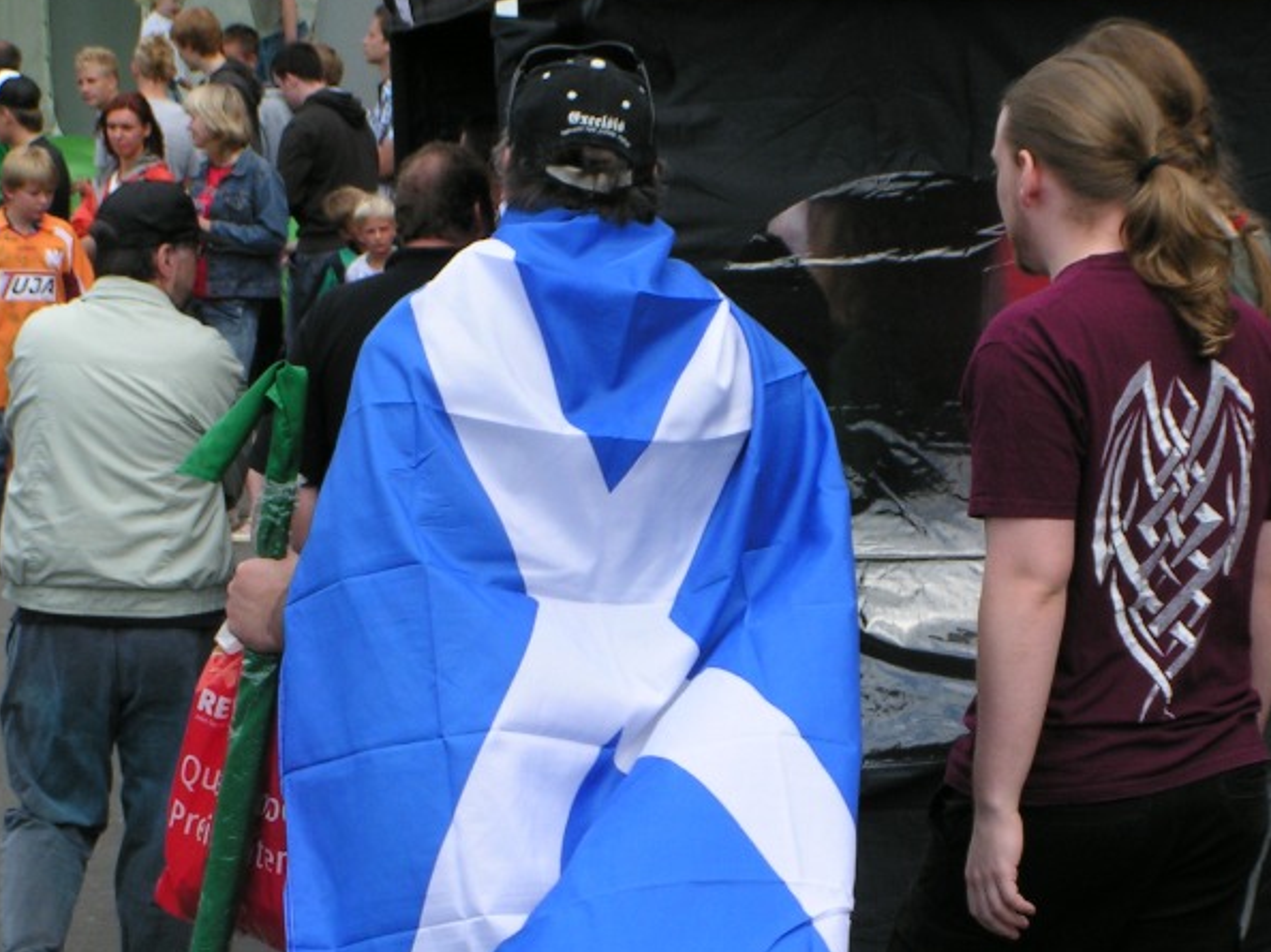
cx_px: 672
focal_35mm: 128
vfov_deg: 11.6
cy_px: 541
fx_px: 4698
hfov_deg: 15.4
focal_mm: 14.5
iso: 50
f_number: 5.6
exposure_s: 1/320
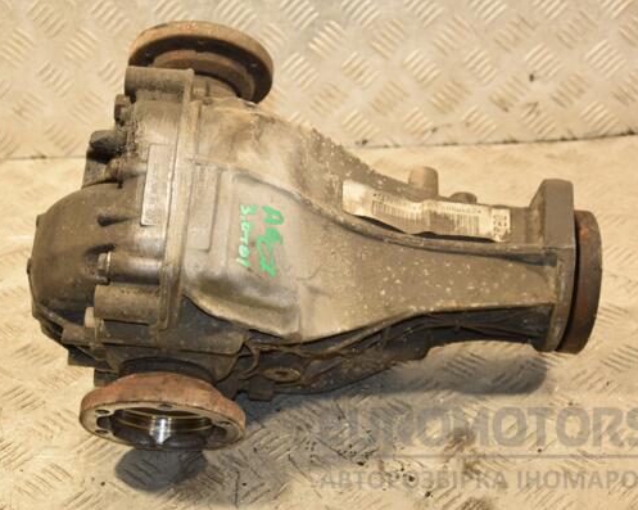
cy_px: 256
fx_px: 1283
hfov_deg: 27.9
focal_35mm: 68
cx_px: 295
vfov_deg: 22.5
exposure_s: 1/125
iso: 800
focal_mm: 40
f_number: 4.8
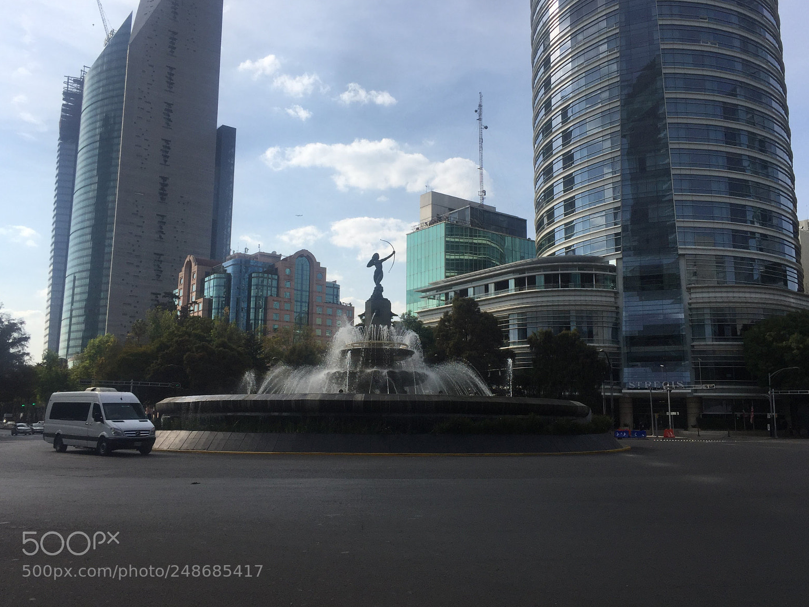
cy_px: 298
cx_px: 408
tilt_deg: +12.3
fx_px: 701
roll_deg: +0.3
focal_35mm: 30
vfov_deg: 46.8
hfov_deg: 60.0
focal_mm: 4.15
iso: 32
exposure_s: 1/3300
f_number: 2.2
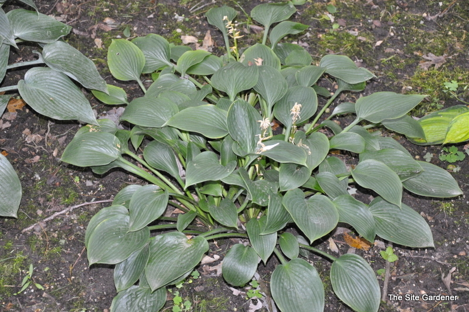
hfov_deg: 19.5
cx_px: 234
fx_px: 1367
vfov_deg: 13.0
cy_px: 156
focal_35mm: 105
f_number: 5.3
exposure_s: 1/60
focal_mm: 70
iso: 800
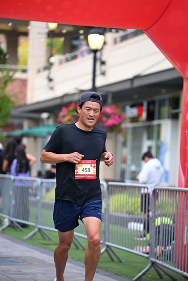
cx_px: 94
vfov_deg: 15.2
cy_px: 140
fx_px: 1057
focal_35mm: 135
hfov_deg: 10.2
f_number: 2.8
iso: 1000
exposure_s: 1/1600
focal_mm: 135
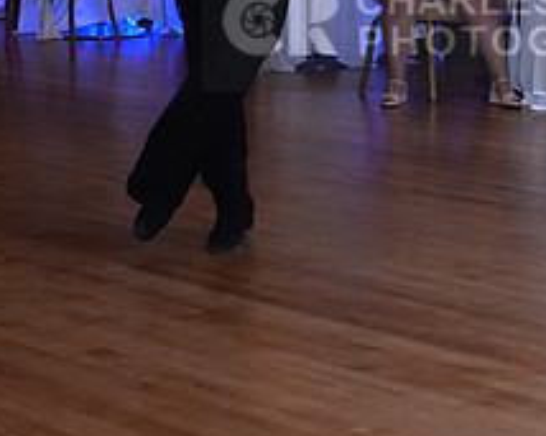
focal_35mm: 117
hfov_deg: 16.3
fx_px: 1890
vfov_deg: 13.0
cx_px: 480
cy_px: 24
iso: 5000
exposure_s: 1/200
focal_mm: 31
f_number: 4
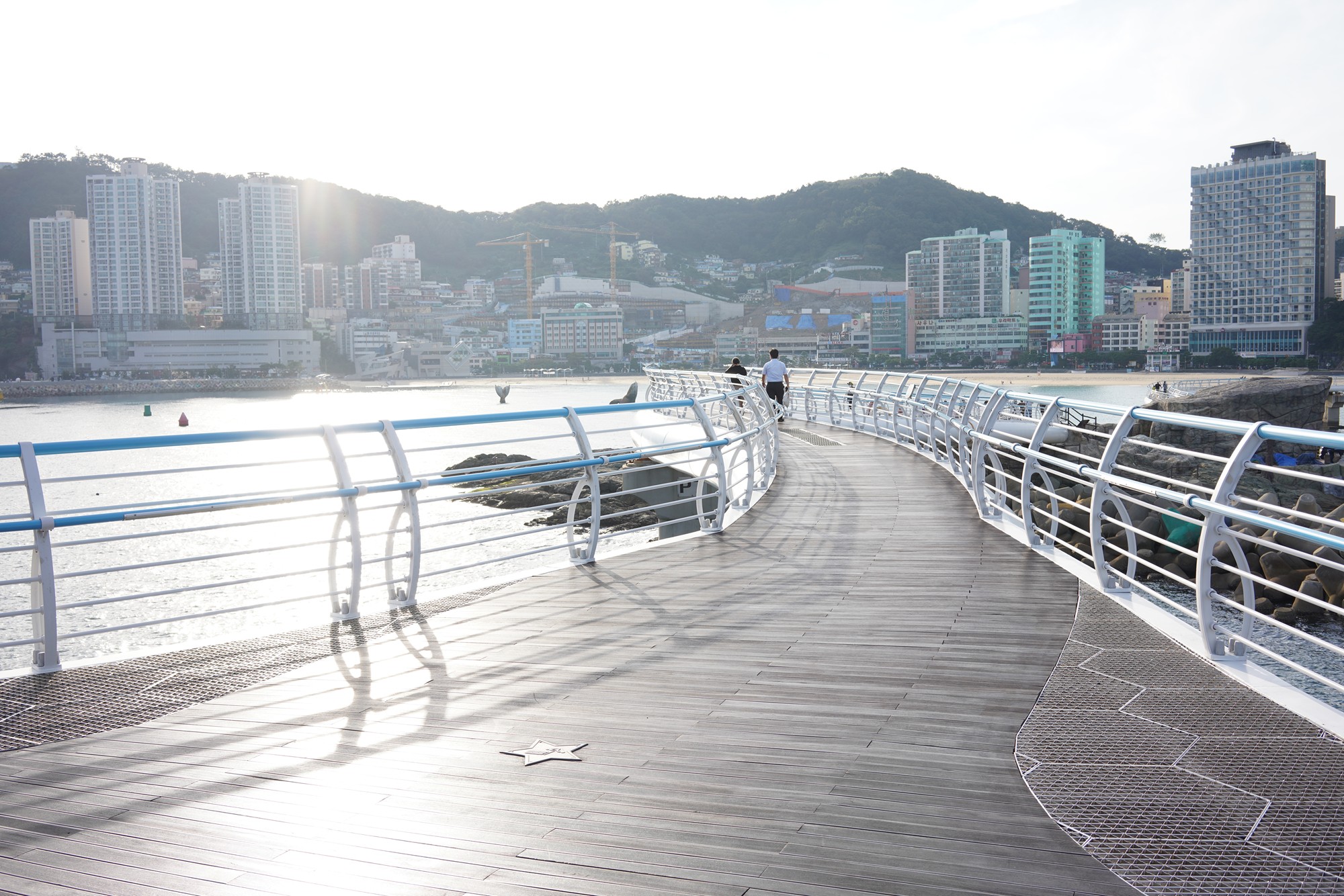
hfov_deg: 54.4
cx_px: 672
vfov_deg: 37.9
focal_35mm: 35
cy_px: 448
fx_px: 1307
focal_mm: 35
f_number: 7.1
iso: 100
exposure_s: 1/160
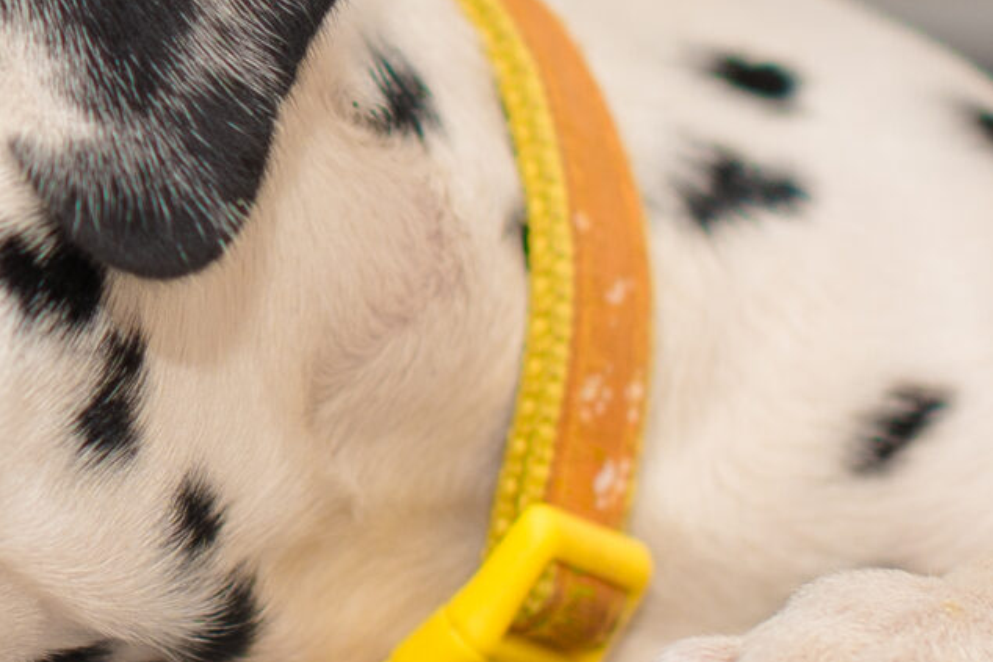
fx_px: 5573
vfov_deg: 6.8
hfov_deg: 9.9
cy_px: 320
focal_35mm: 202
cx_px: -489
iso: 100
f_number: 2.8
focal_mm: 50
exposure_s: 1/200
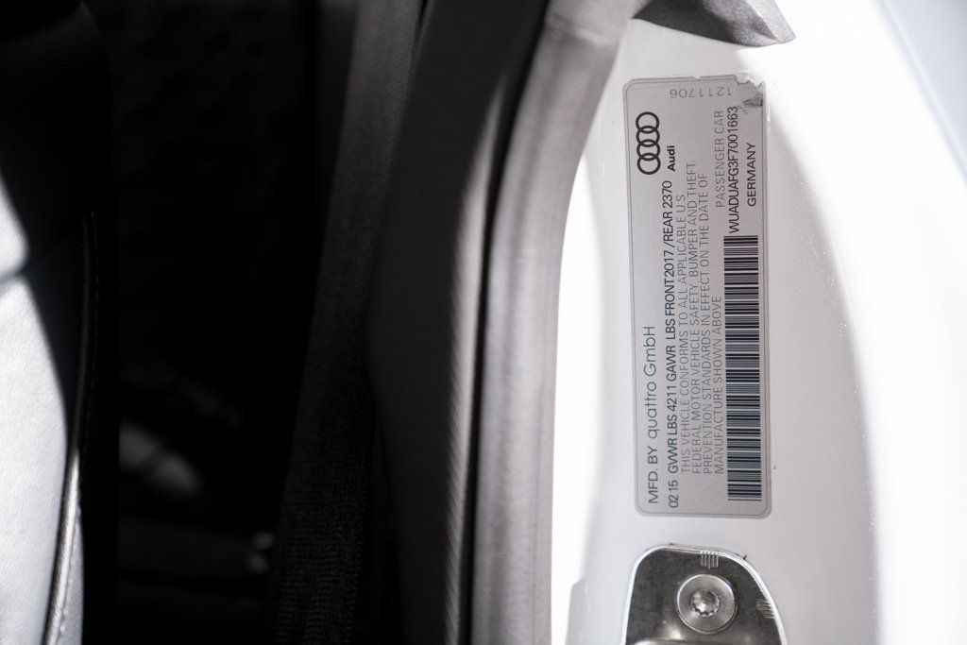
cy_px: 322
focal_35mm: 67
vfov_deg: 20.3
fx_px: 1800
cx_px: 484
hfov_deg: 30.1
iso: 200
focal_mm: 67
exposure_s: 1/50
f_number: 3.5
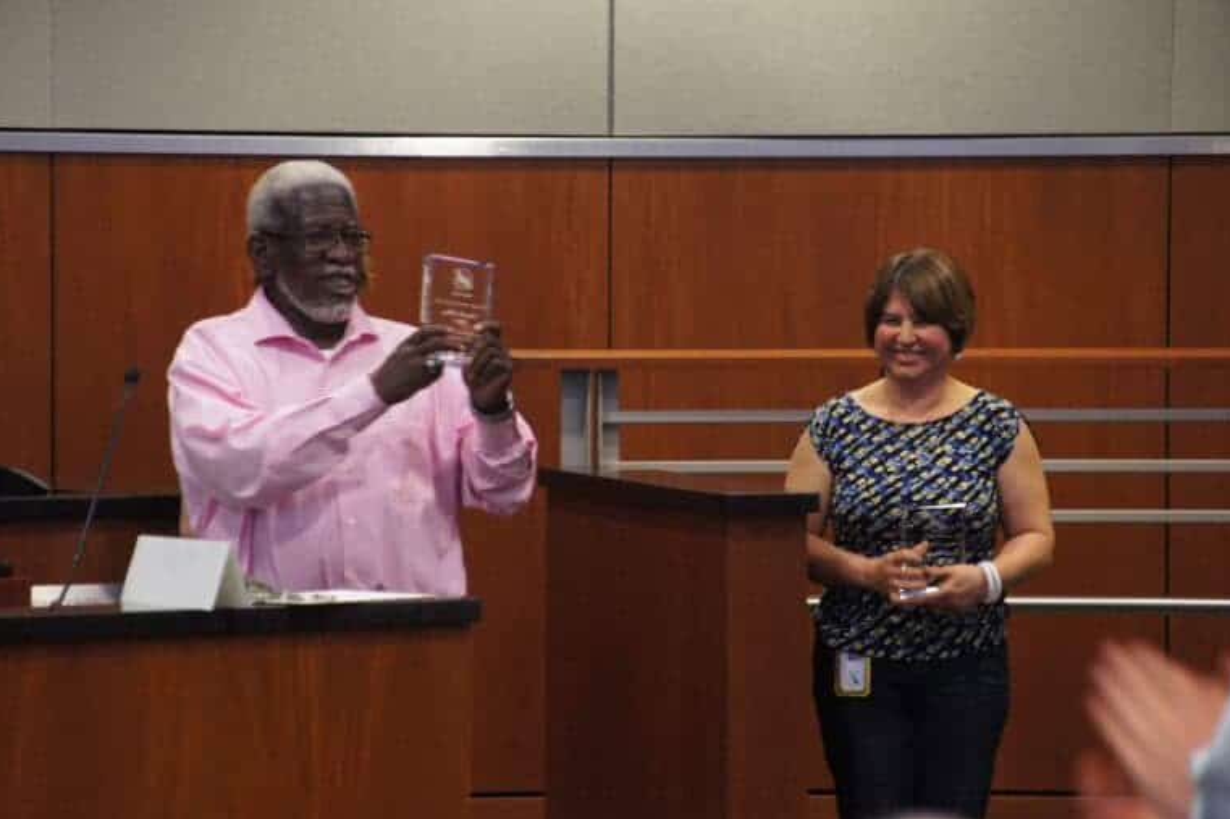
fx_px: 8215
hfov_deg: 8.6
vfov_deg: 5.7
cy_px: 411
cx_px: 616
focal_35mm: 241
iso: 1600
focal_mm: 159
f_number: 6.3
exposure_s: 1/25
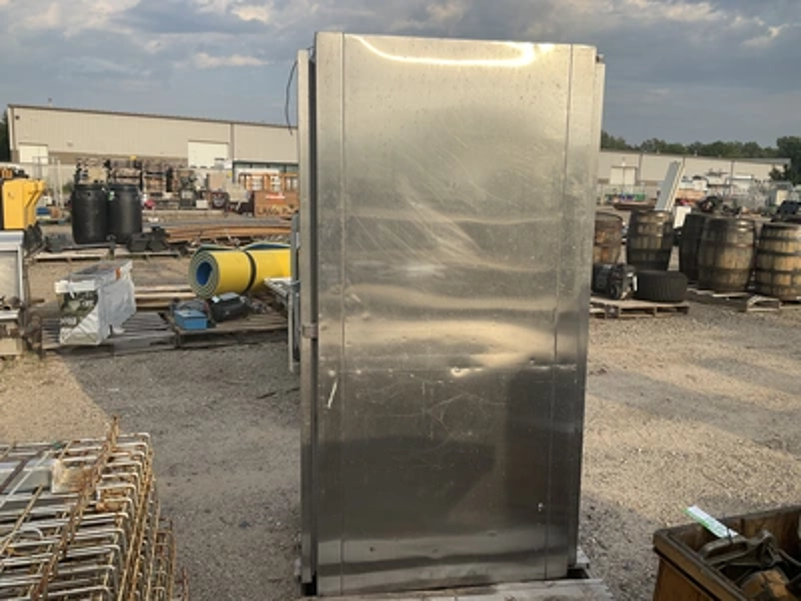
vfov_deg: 48.2
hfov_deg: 61.7
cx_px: 400
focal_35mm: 29
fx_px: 671
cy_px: 300
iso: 25
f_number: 1.8
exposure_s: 1/978
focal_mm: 3
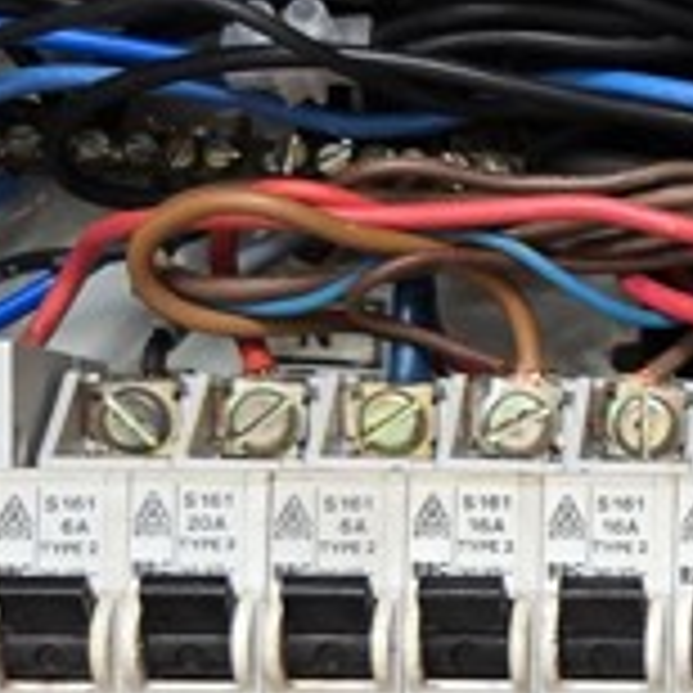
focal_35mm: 132
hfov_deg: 12.2
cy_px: 531
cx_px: 1242
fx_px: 2990
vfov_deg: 13.2
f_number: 1.8
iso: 160
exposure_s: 1/180
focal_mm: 5.4
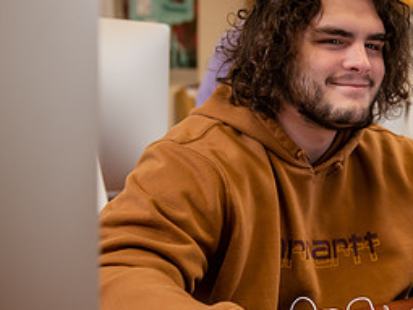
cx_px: 361
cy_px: 196
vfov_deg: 20.9
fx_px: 835
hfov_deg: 26.9
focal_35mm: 70
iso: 640
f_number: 3.2
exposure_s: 1/200
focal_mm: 32
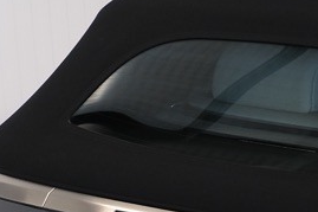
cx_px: 480
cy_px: 416
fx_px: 2286
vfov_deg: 5.2
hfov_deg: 7.8
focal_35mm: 259
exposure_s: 1/20
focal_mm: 28.9
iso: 500
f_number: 3.2
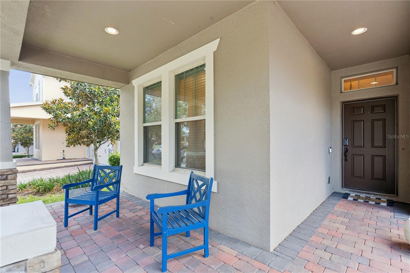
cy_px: 136
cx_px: 205
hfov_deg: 93.3
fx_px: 194
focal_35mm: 17
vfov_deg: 70.4
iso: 640
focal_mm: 17
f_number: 10
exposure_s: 1/50
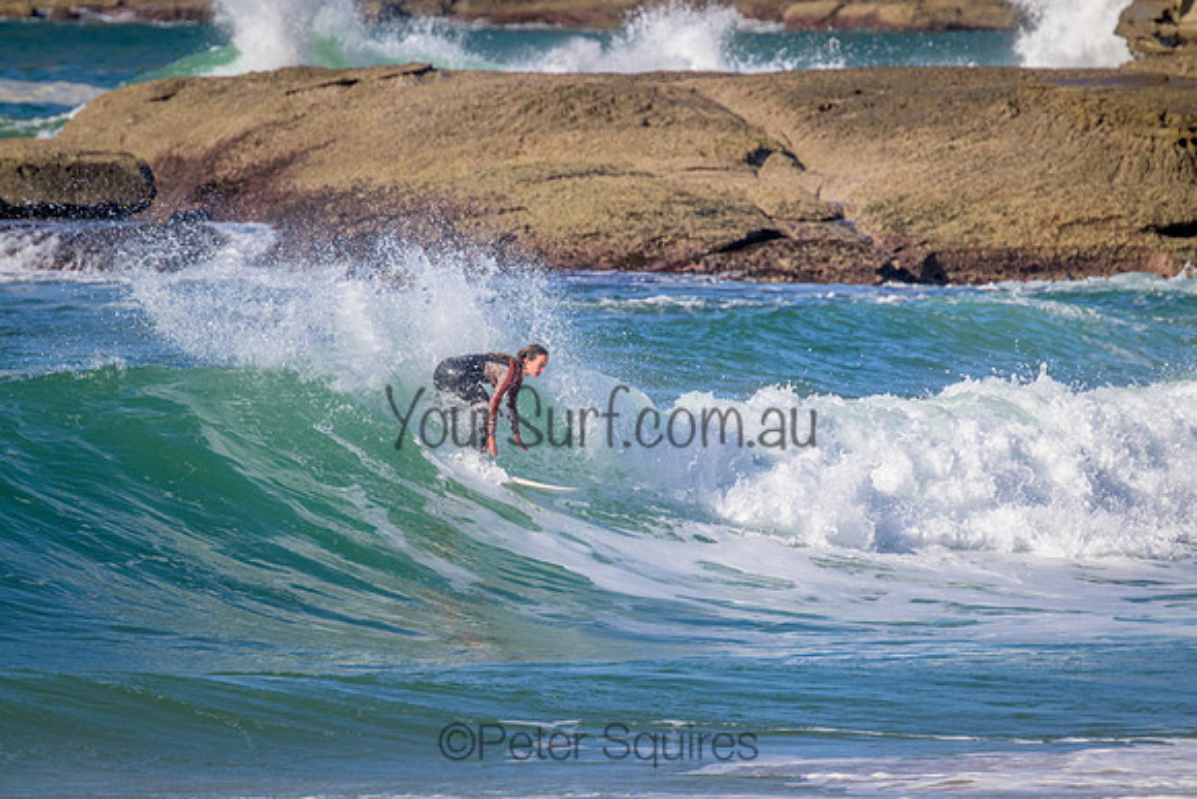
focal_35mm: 800
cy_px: 400
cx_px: 598
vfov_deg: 1.7
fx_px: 26605
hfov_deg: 2.6
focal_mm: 800
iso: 1100
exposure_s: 1/2000
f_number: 11
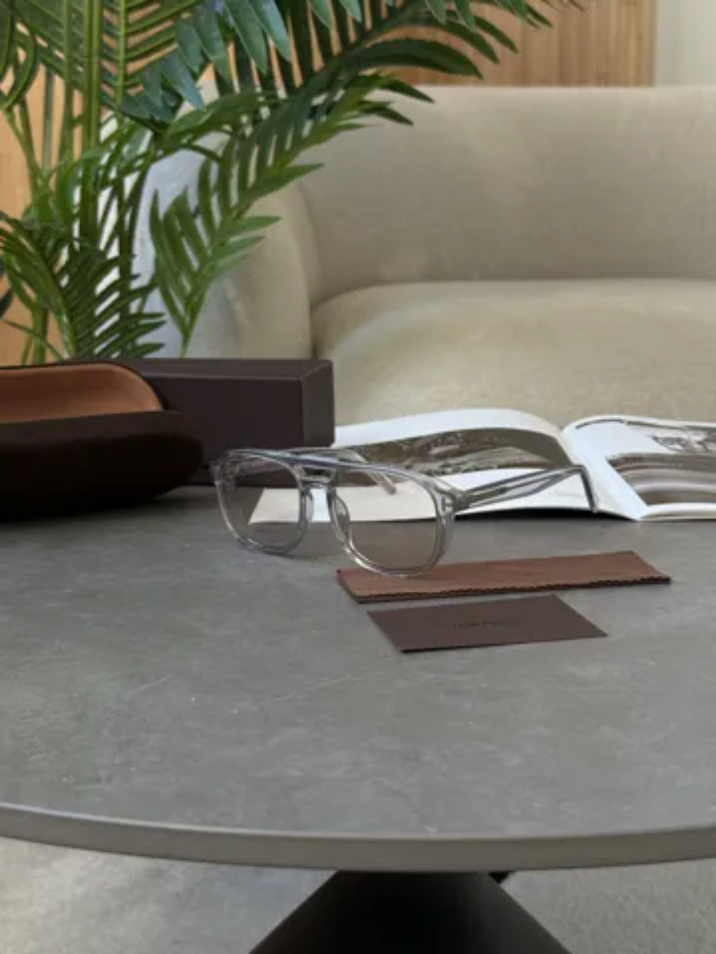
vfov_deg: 39.7
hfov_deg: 30.3
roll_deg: +0.9
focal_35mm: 48
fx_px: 1324
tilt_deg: -12.0
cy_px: 477
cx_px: 358
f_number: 1.78
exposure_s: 1/217
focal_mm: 6.76
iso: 50
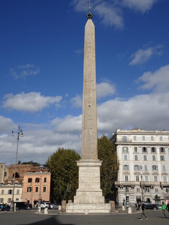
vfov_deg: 51.4
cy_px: 112
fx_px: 234
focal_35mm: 36
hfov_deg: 39.7
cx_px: 84
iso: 80
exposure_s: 1/1600
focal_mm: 6.17
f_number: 4
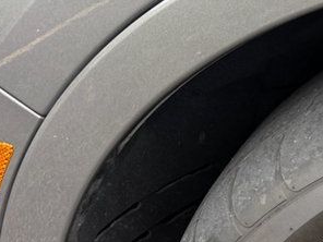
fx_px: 774
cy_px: 314
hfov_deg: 19.0
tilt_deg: -36.3
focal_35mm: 83
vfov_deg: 16.8
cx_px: 551
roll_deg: -3.5
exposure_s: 1/329
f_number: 1.78
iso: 80
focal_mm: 6.76
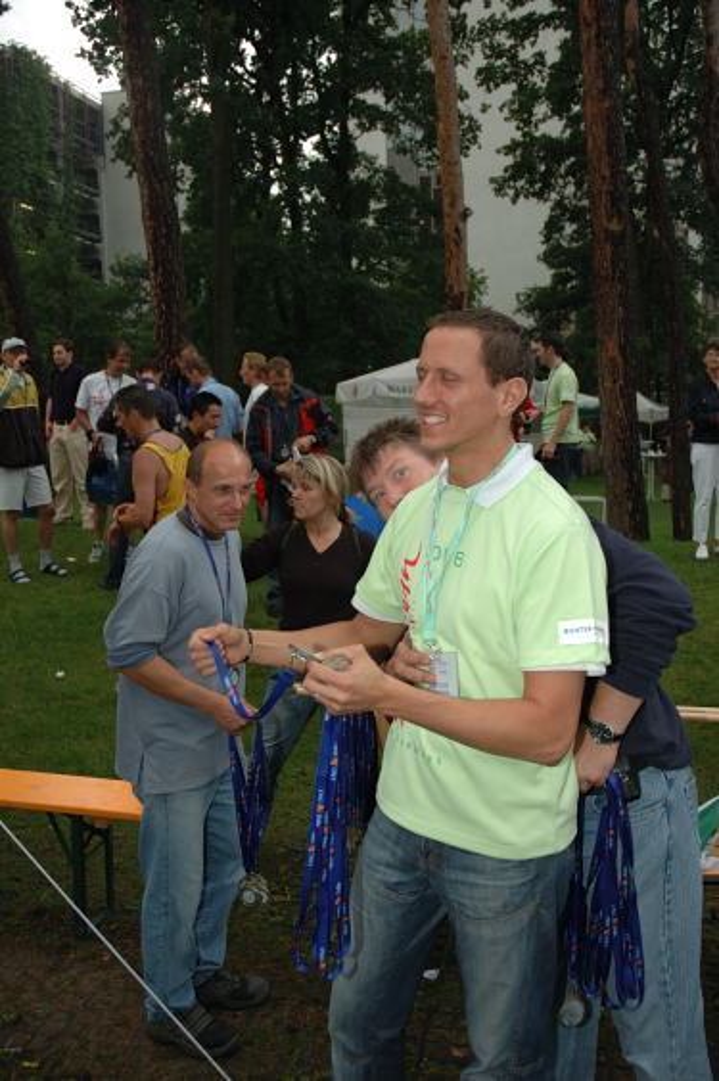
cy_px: 540
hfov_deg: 39.9
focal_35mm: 33
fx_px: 990
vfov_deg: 57.3
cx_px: 360
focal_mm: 22
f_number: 4
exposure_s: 1/60
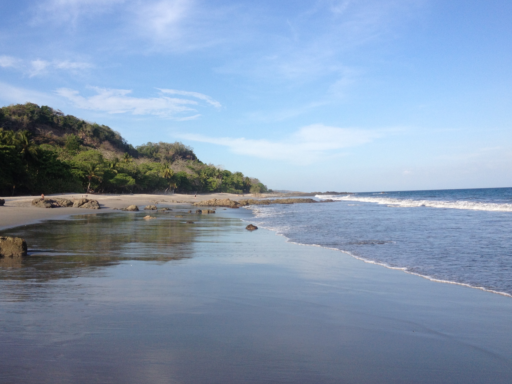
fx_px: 592
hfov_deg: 46.7
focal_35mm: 40
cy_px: 187
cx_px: 227
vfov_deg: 36.0
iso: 50
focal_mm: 4.28
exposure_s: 1/1534
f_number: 2.4
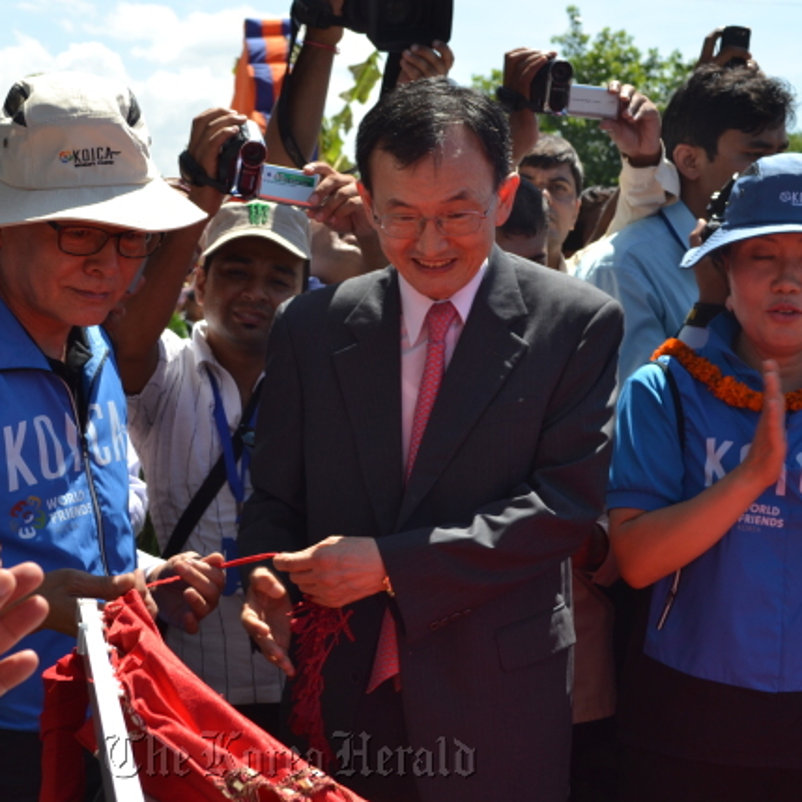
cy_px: 403
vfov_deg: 25.5
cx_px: 290
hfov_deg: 25.4
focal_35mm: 68
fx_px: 1773
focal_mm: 35
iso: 100
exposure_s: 1/200
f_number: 7.1
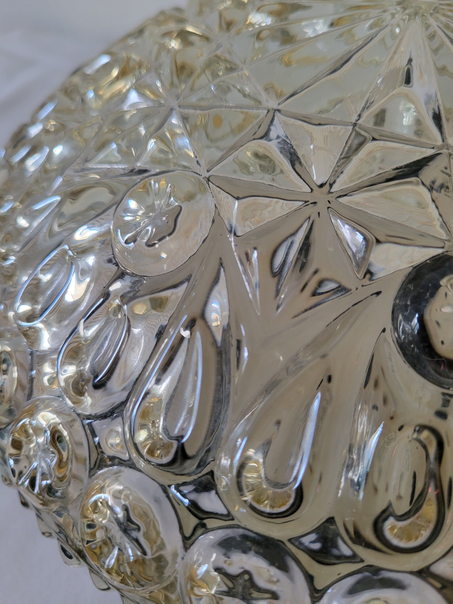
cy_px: 302
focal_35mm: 26
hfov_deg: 53.1
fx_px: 454
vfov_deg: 67.3
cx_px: 226
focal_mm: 5.4
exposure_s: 1/50
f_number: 1.8
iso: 200
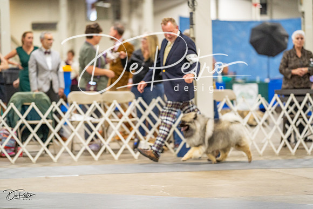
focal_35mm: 143
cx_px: 156
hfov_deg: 14.3
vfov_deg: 9.6
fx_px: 1244
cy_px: 104
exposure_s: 1/160
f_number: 2.8
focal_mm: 143
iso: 3200
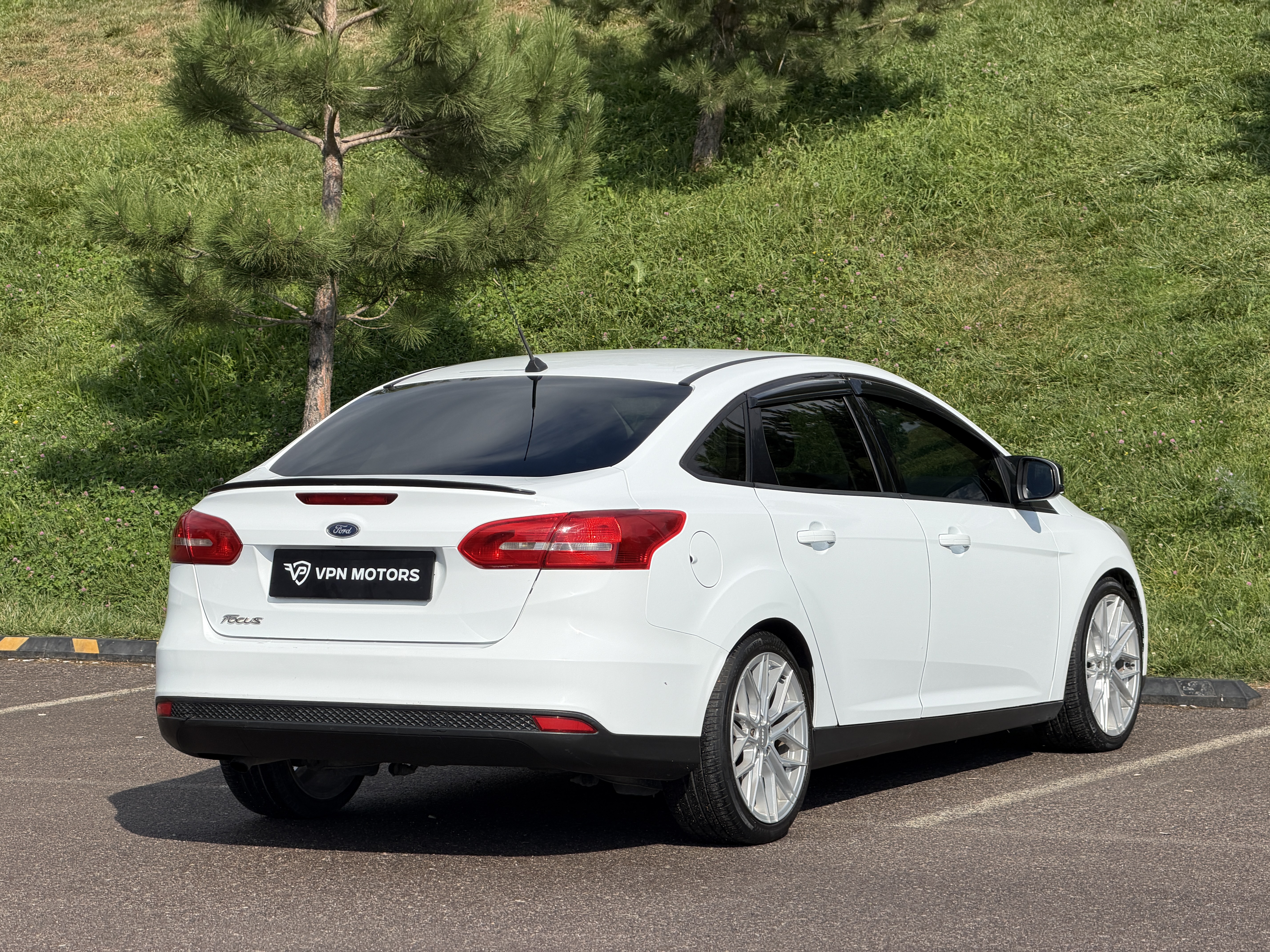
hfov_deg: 19.6
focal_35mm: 100
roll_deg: +0.5
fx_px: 3669
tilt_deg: -2.4
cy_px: 476
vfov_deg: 14.8
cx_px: 635
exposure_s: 1/1105
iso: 20
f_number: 2.8
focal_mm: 16.89
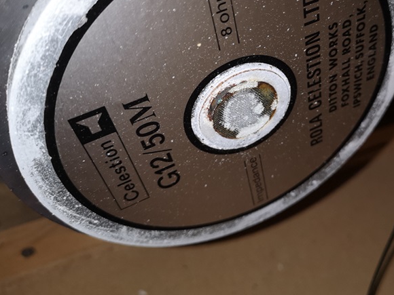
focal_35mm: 38
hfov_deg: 48.2
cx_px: 260
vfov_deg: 37.4
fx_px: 433
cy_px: 101
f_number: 1.8
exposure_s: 1/50
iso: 160
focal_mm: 5.58
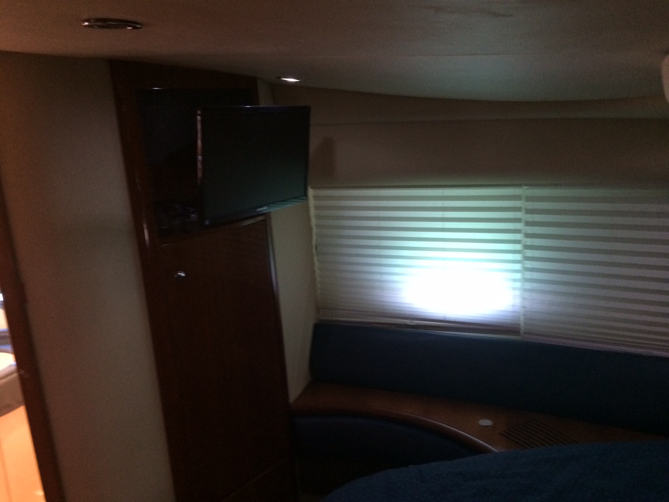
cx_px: 334
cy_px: 251
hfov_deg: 60.0
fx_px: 580
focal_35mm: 30
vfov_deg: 46.8
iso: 320
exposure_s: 1/17
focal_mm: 4.12
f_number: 2.2
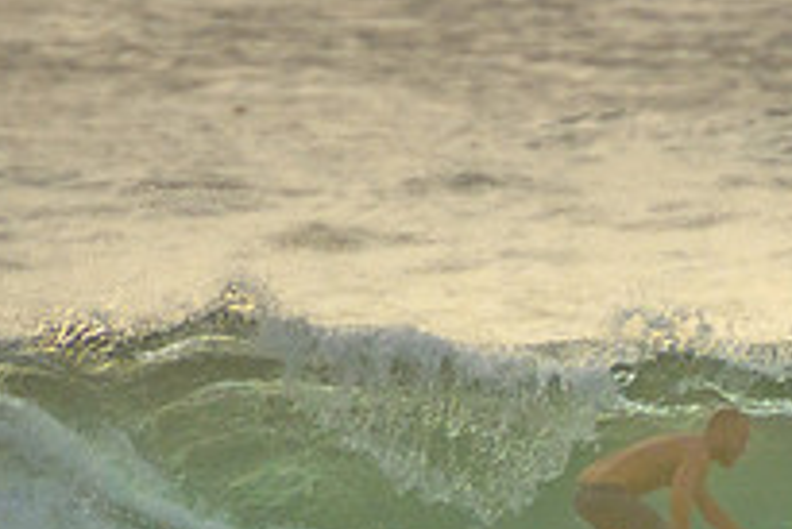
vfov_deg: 0.9
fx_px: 34211
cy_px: 610
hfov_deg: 1.3
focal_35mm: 1554
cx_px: 833
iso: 640
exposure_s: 1/2000
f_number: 5.6
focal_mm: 400
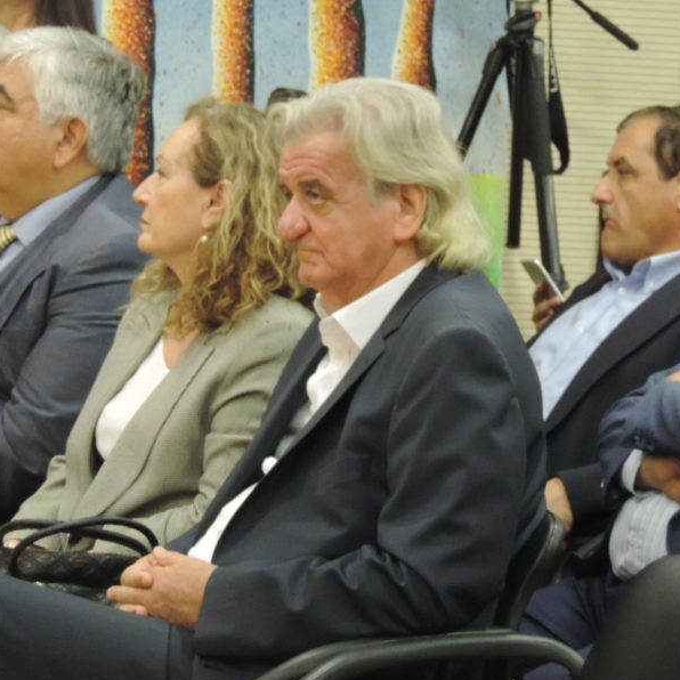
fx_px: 4556
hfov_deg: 8.5
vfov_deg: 8.5
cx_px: 290
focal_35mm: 205
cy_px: 292
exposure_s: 1/20
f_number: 4.3
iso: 800
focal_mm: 24
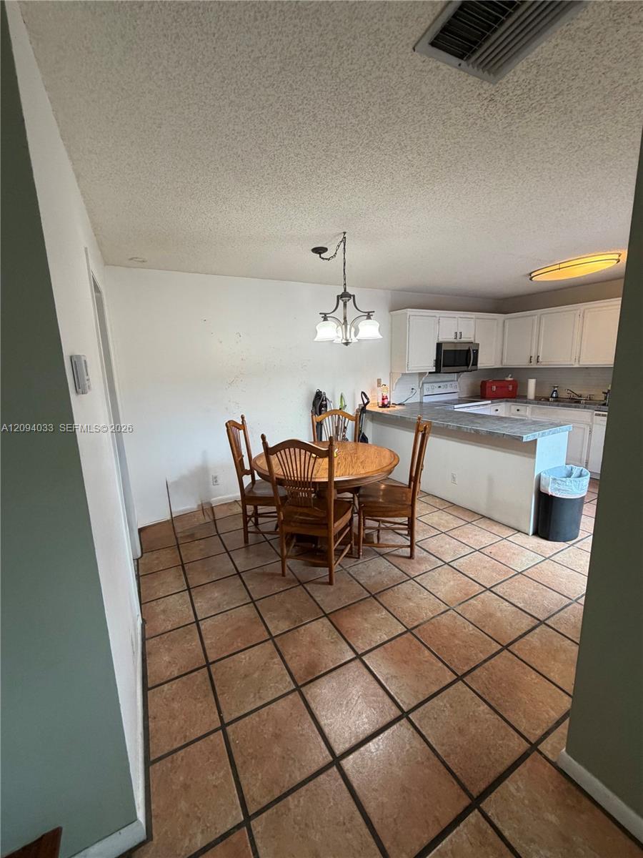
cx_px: 322
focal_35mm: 14
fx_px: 347
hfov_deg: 85.7
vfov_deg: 102.1
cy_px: 429
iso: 250
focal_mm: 2.22
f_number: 2.2
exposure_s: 1/60
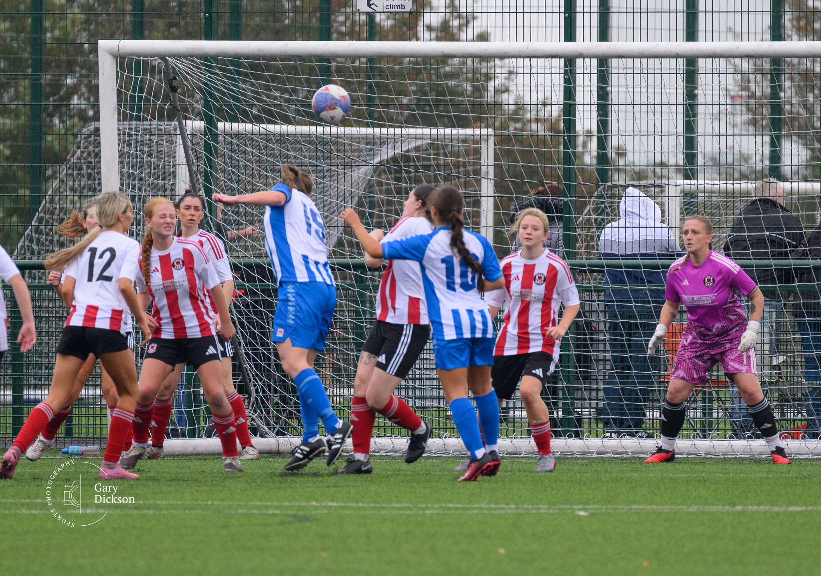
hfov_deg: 2.8
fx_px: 16549
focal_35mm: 714
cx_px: 456
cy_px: 283
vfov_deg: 2.0
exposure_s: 1/1250
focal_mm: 400
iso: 1250
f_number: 5.6
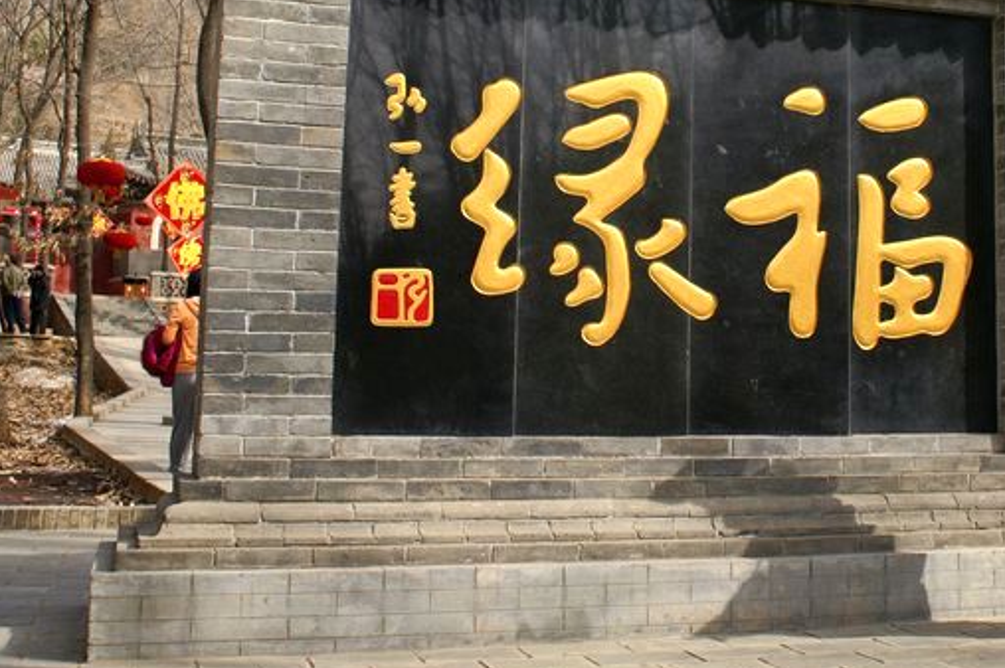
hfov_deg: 37.3
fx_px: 1451
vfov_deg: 25.7
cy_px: 179
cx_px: 758
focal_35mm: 52
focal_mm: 22
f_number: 5.6
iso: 100
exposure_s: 1/500
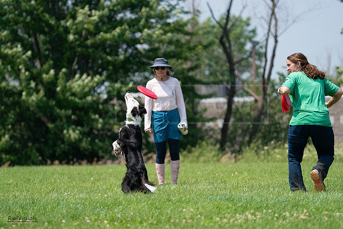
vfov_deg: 4.9
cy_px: 114
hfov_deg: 7.3
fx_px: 2687
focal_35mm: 282
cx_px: 172
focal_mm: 282
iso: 1000
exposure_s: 1/4000
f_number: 5.6
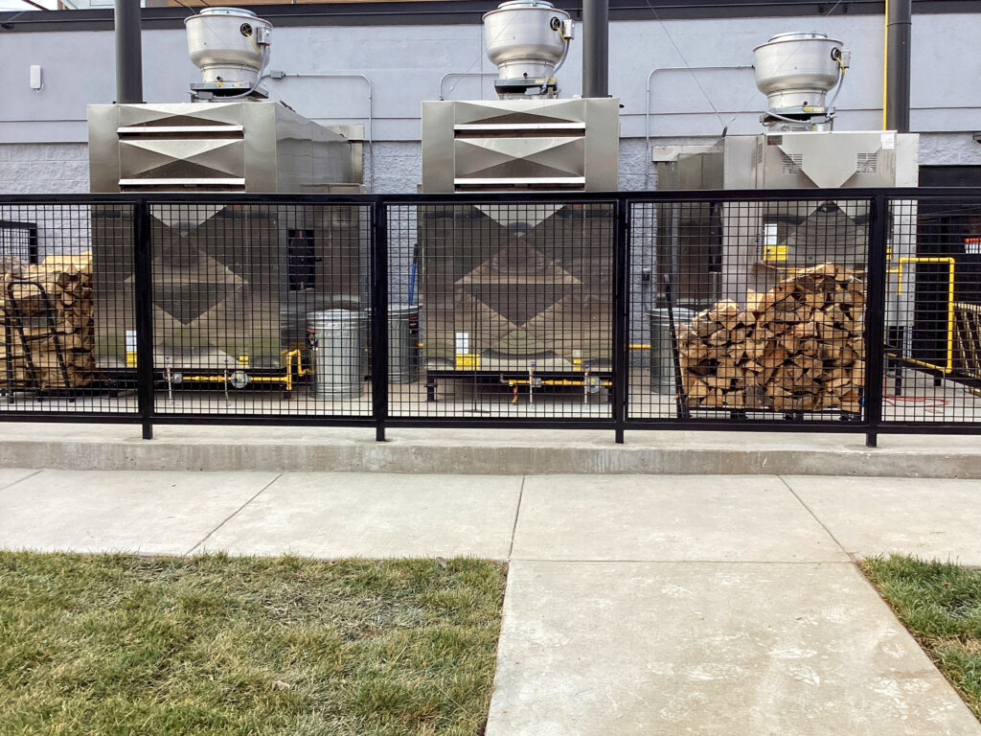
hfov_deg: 58.4
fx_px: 879
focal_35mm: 31
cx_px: 490
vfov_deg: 45.4
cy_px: 368
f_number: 2.4
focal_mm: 3.3
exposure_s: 1/242
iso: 25
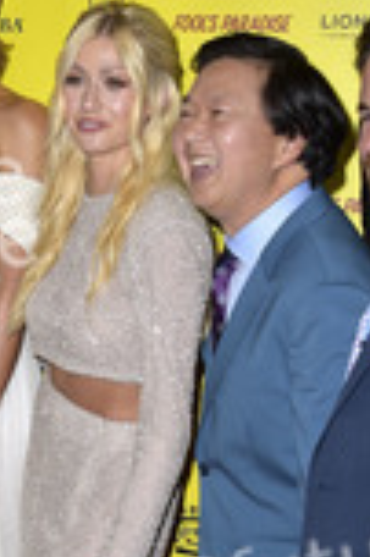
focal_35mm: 95
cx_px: -42
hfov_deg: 14.0
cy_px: 429
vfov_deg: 21.3
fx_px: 1468
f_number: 6.3
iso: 250
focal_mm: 36
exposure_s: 1/250
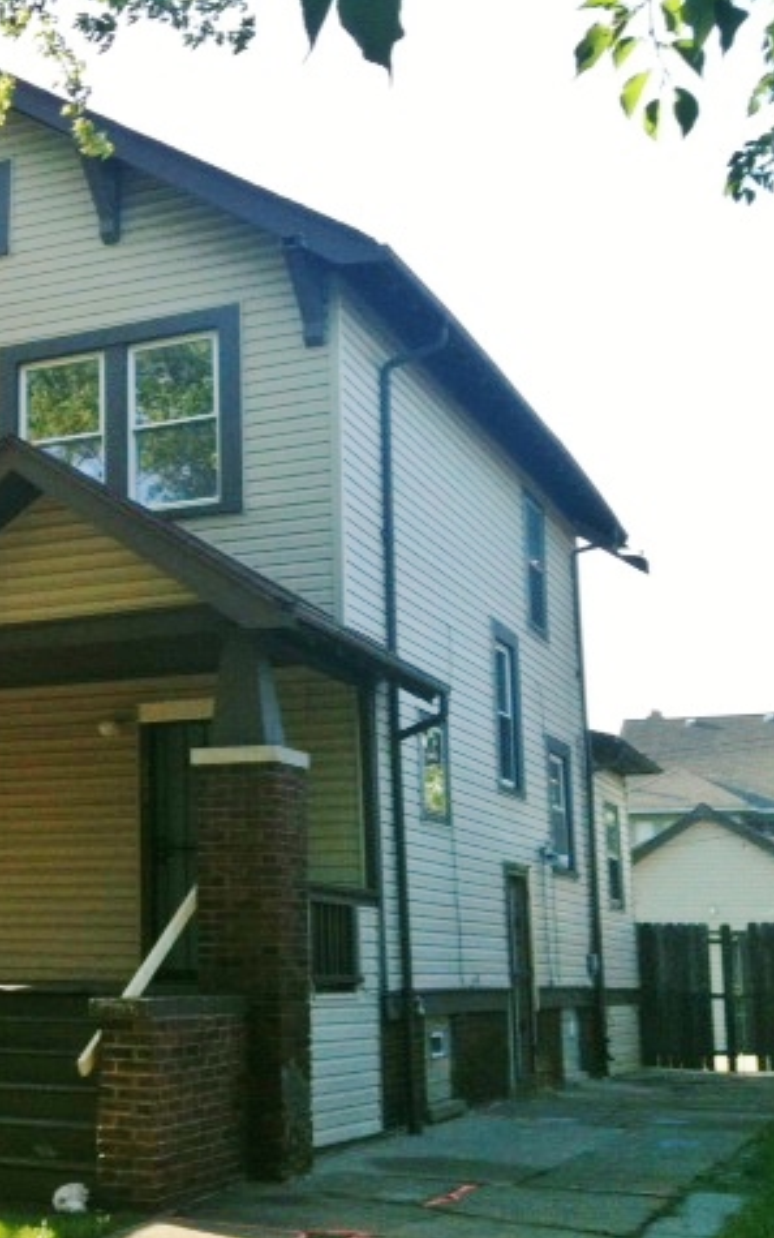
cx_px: 31
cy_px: 620
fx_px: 1687
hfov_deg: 24.8
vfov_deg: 40.3
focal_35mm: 50
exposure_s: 1/379
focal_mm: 3.85
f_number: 2.8
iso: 64
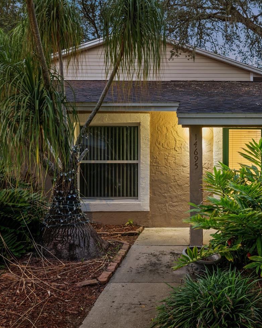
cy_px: 173
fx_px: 330
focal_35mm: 34
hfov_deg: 42.0
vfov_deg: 52.8
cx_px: 199
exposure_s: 6
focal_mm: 22
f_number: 8
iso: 320
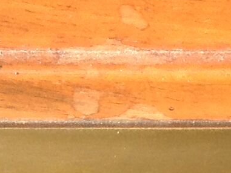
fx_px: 1495
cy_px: 348
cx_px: 230
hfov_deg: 8.8
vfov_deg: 6.4
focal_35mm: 224
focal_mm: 3.3
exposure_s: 1/256
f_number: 2.4
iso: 25
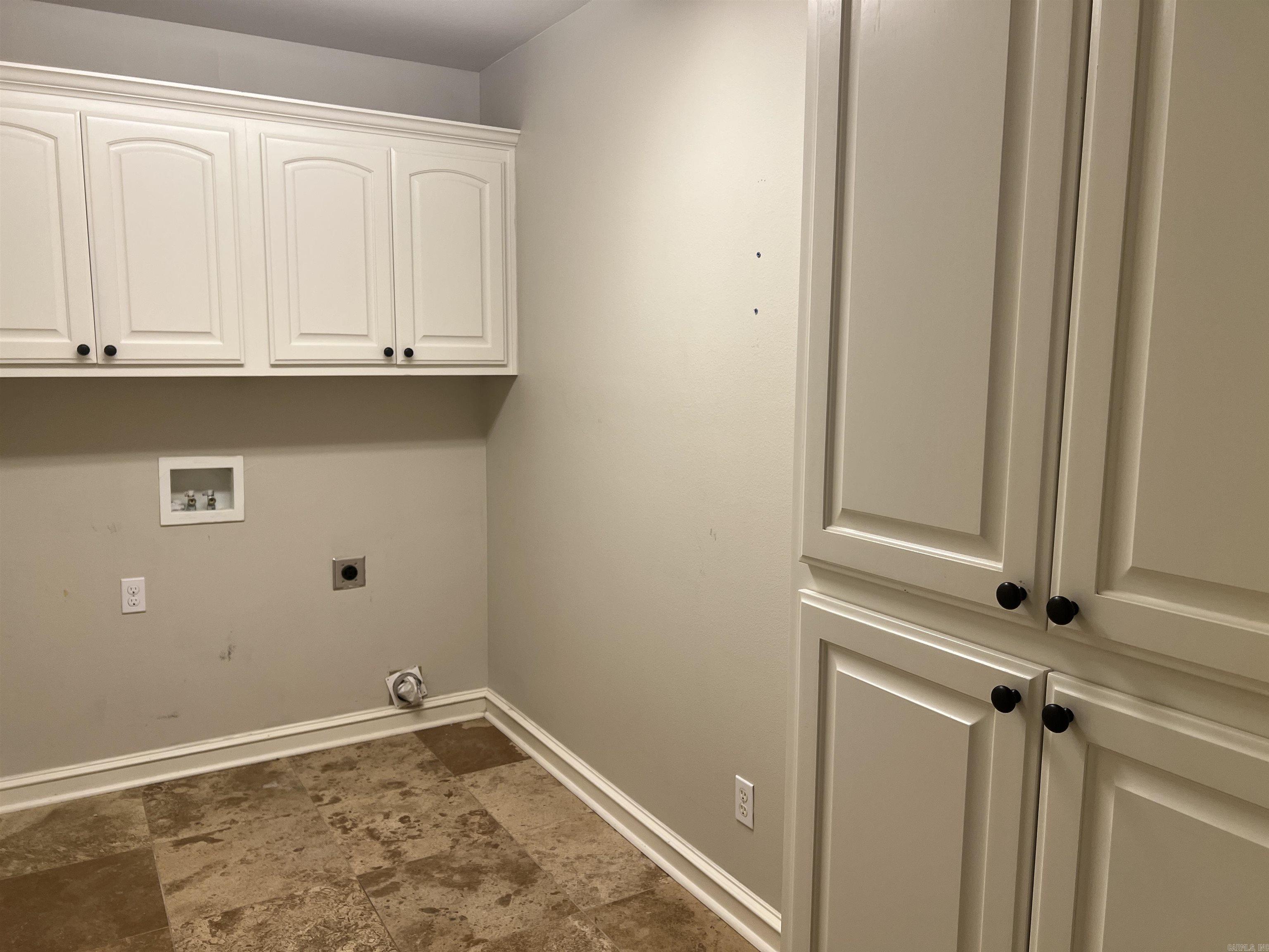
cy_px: 476
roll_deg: -0.4
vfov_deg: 53.1
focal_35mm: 26
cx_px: 634
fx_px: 953
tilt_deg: -7.9
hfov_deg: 67.3
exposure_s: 1/120
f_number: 1.5
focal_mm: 5.7
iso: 64
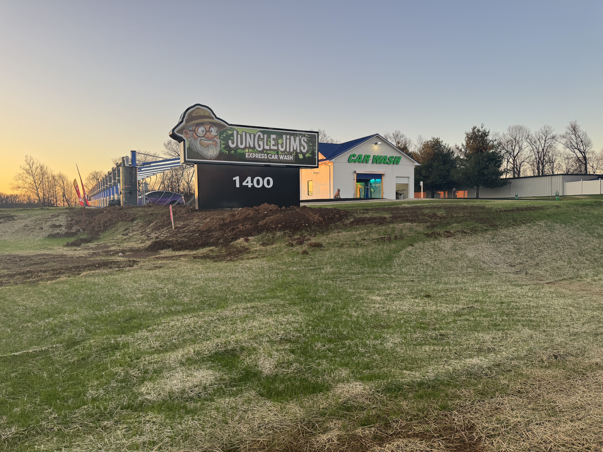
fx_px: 418
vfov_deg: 56.8
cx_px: 302
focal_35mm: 24
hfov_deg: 71.6
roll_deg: +0.5
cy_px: 226
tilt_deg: -3.4
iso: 80
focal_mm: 6.76
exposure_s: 1/345
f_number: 1.78
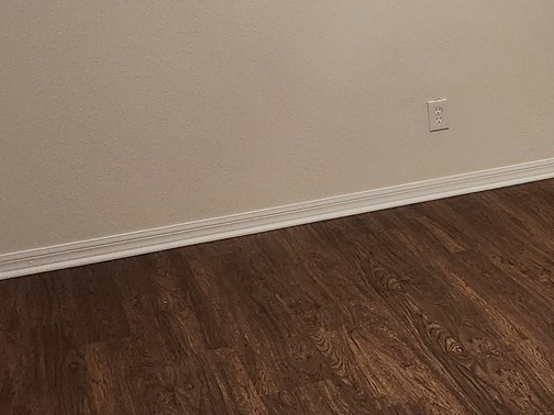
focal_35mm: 73
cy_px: 57
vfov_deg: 19.9
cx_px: 758
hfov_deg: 23.1
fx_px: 1168
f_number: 1.8
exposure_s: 1/120
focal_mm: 5.4
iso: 320
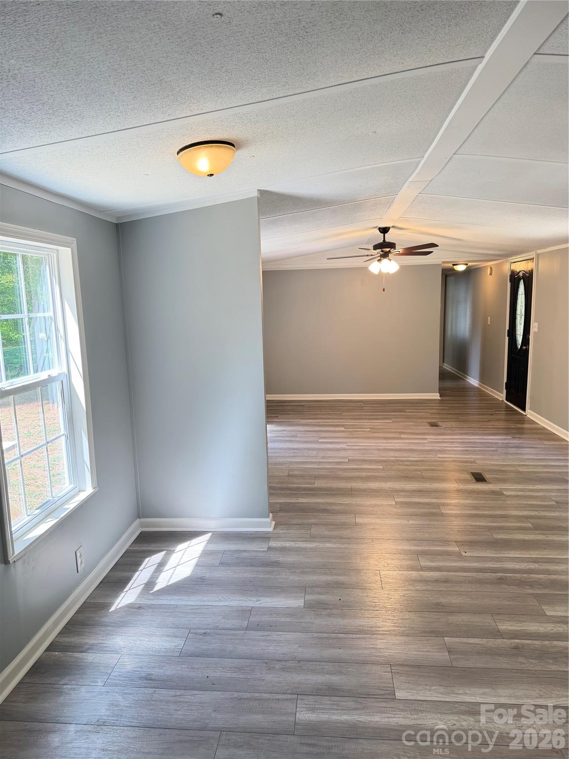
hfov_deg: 56.8
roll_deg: +1.1
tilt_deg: -8.4
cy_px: 380
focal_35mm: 24
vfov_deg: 71.6
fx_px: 526
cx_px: 284
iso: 125
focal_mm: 6.76
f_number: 1.78
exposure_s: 1/120
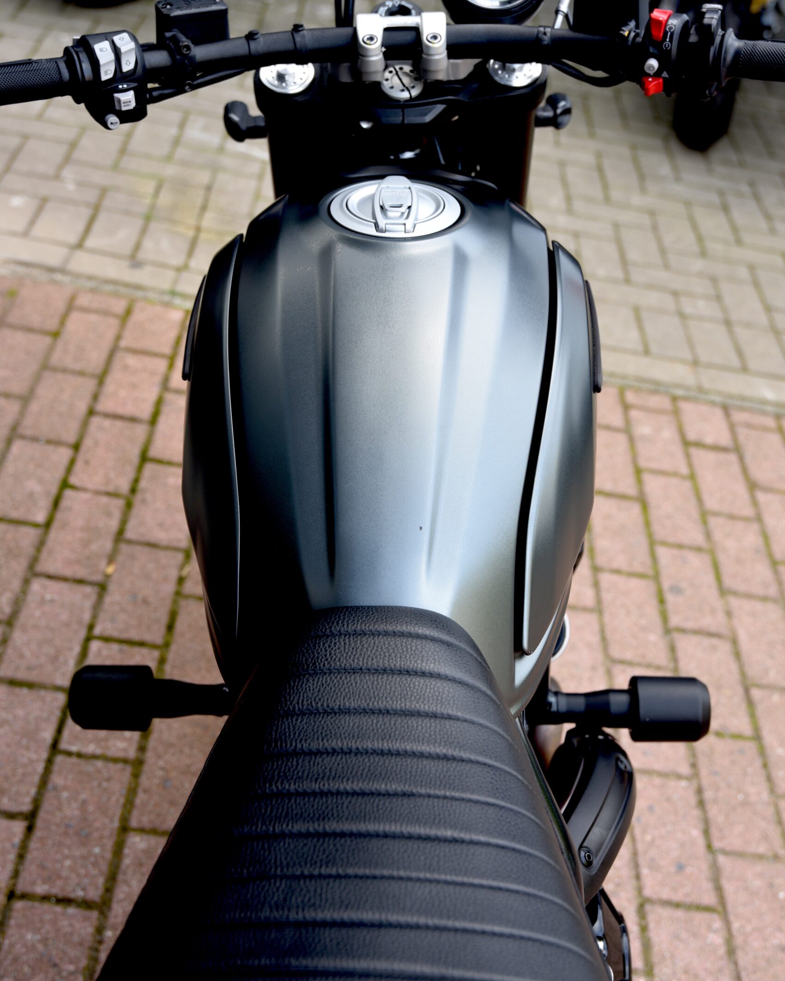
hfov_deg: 29.7
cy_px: 489
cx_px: 395
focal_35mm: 51
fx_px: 1481
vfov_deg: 36.7
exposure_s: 1/80
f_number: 4.5
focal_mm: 45
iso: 200
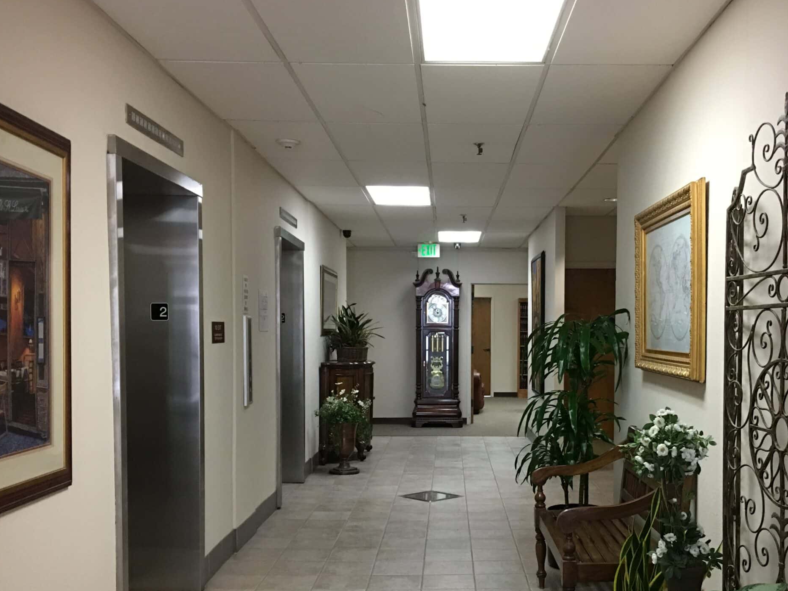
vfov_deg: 35.7
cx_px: 471
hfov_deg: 46.5
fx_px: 911
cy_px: 383
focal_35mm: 40
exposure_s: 1/15
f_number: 2.2
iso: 100
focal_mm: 4.15
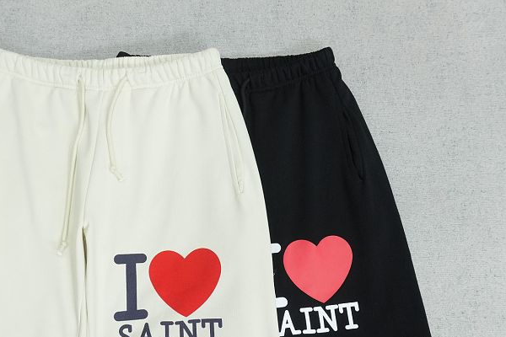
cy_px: 224
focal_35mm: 32
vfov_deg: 40.6
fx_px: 450
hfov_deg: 57.5
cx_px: 170
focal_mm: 16
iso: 1000
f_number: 8
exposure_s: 1/160
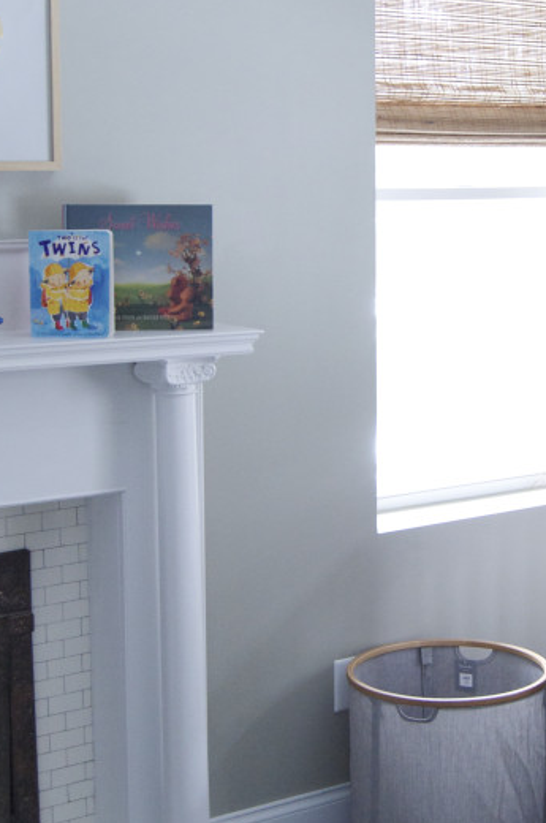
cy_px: 312
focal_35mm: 68
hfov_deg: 19.8
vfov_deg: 29.6
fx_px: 1552
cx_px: 402
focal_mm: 23
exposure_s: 1/15
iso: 1600
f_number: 5
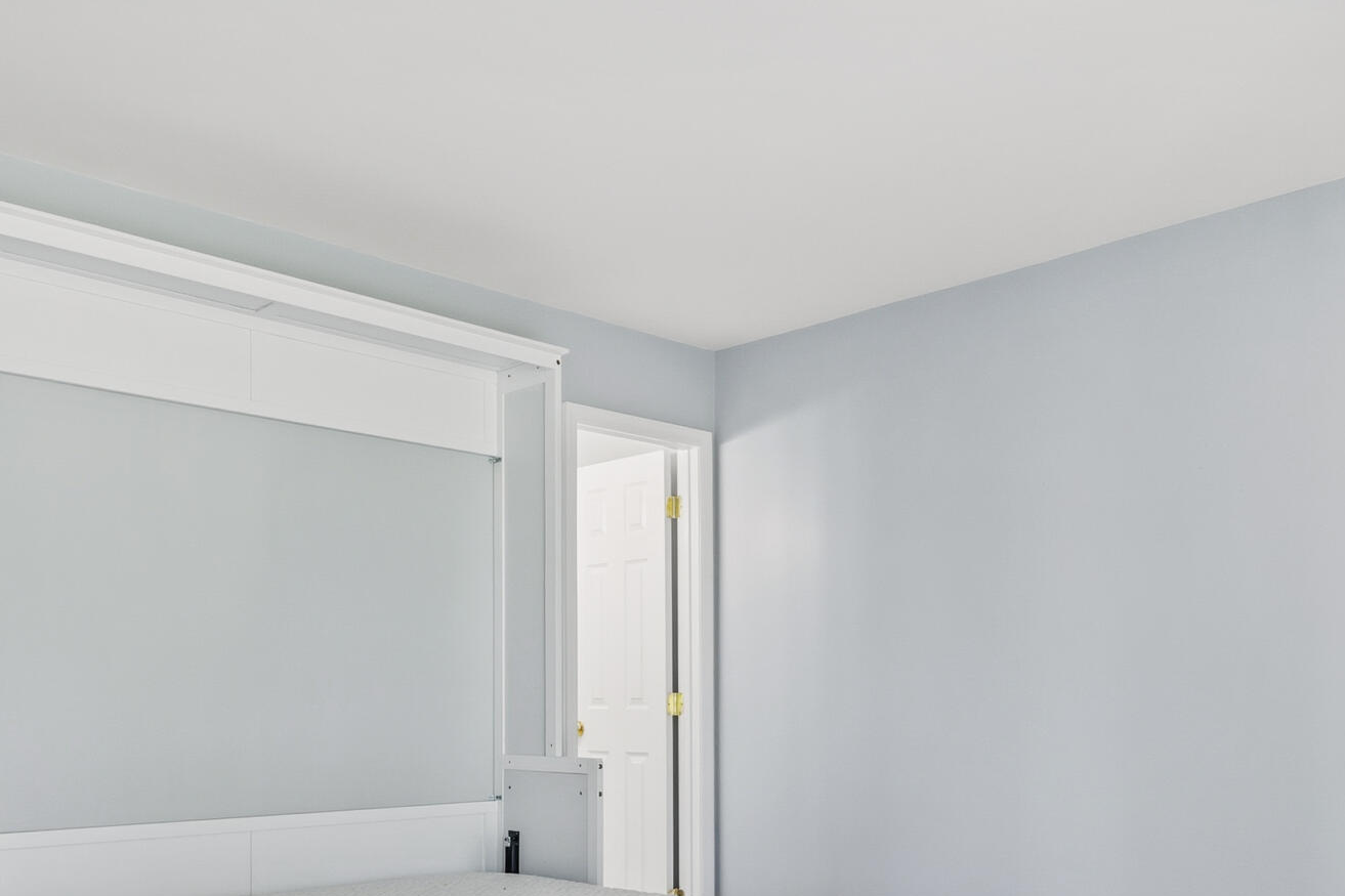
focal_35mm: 32
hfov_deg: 58.6
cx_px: 733
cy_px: 703
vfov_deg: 39.6
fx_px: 1195
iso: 250
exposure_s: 1/2
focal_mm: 14
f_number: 9
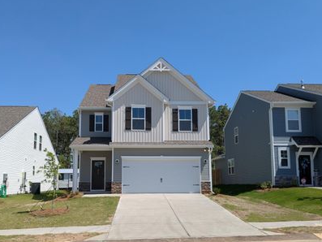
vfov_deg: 41.7
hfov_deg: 53.9
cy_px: 143
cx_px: 156
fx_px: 316
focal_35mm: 34
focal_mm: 4.38
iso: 55
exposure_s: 1/3891
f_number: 1.73
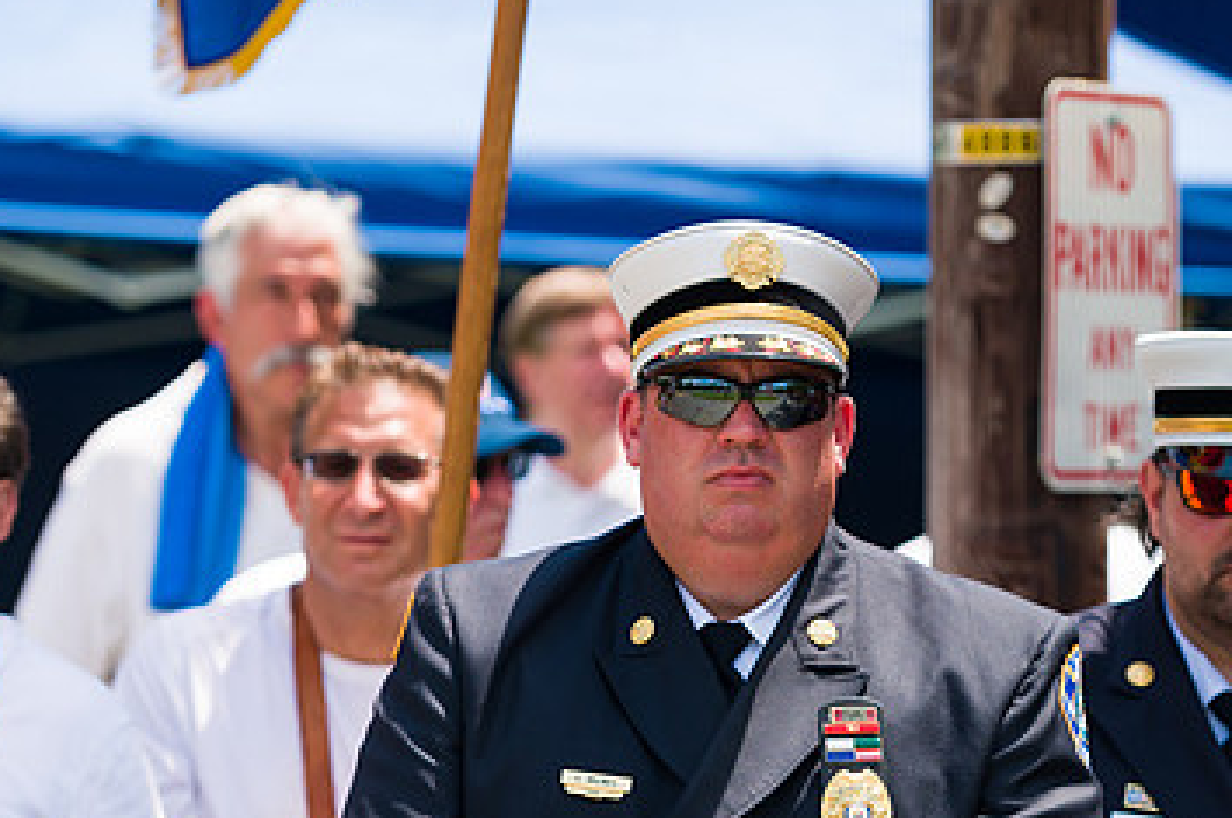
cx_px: 738
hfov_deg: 10.3
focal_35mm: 200
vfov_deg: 6.8
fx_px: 6835
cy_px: 651
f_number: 3.2
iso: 200
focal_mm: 122
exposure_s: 1/2500
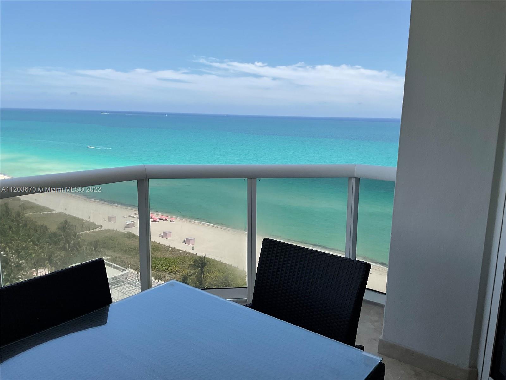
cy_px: 190
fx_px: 424
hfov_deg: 61.7
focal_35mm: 29
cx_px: 253
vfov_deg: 48.2
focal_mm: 3
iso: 16
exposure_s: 1/1626
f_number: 1.8
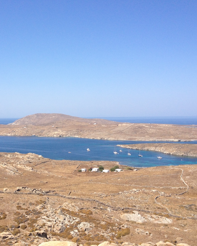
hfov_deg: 29.3
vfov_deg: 36.6
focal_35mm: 51
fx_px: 372
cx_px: 53
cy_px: 132
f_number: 2.4
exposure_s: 1/1783
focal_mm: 4.28
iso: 50
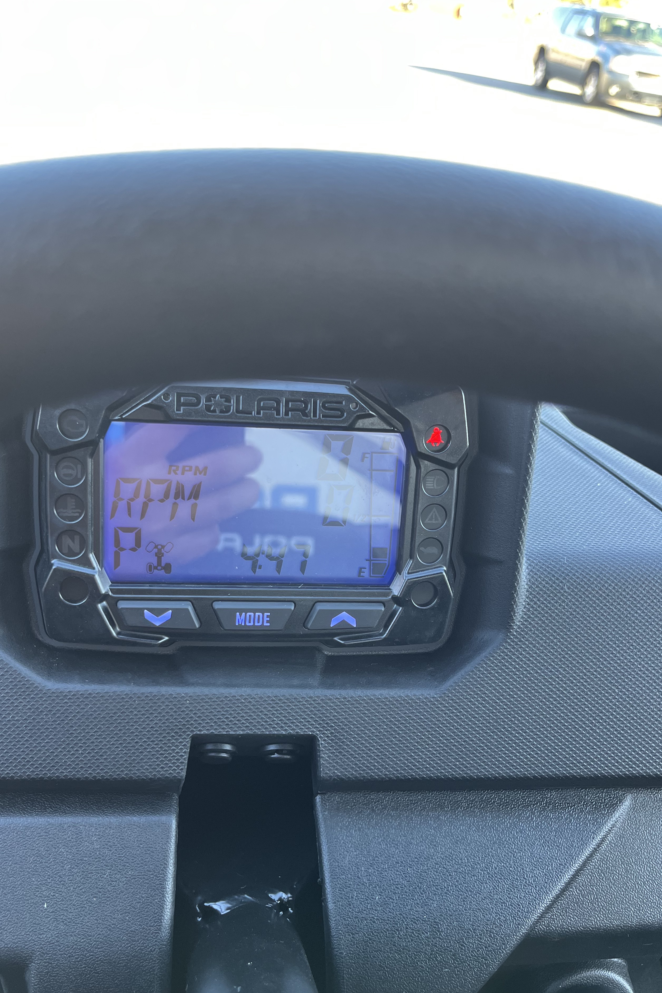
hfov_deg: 44.9
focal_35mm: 29
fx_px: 800
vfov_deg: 63.6
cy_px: 523
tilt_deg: -33.1
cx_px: 302
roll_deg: -6.0
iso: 100
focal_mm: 5.1
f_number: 1.6
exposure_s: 1/122
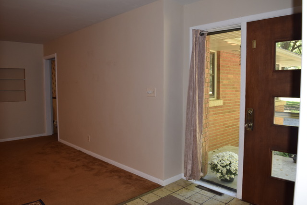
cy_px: 102
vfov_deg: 48.0
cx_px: 154
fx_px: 230
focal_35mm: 27
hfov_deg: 67.4
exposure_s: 1/100
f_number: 5
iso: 800
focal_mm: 18
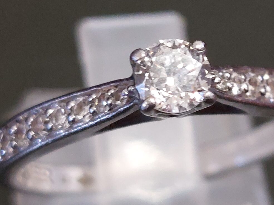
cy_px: 96
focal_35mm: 65
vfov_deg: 22.6
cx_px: 240
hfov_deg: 28.8
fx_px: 514
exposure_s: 1/50
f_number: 1.8
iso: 250
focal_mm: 5.23
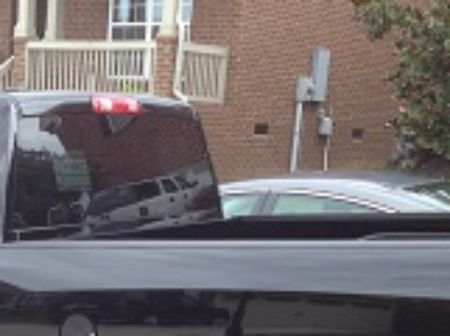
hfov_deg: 19.9
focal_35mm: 98
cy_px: 368
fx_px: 1271
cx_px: 115
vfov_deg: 14.7
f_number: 2.4
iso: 50
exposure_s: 1/145
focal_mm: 4.28
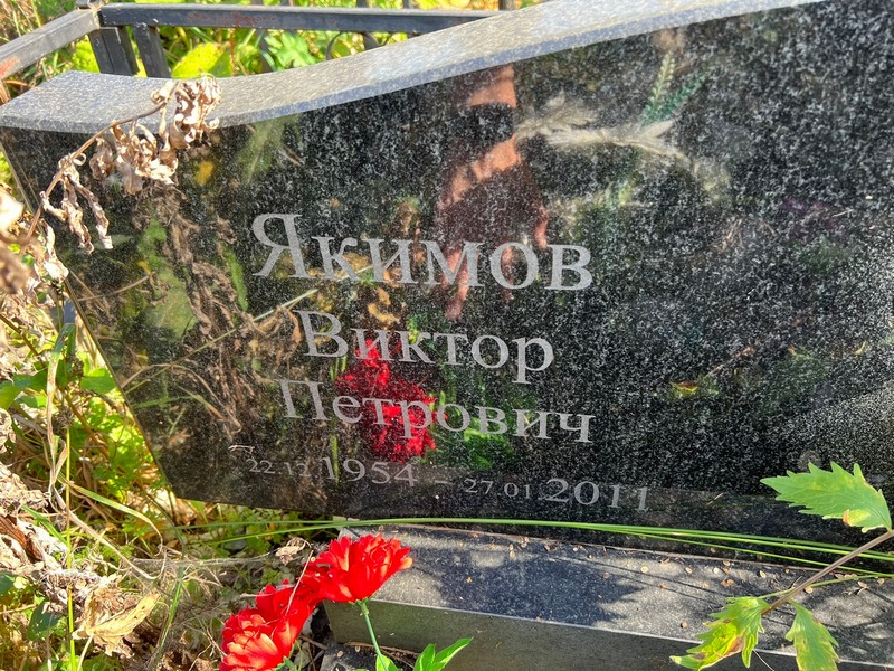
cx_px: 447
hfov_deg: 67.3
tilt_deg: -38.8
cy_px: 336
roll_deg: +3.2
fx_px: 671
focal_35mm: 26
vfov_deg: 53.1
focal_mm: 5.7
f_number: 1.5
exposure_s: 1/171
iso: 64
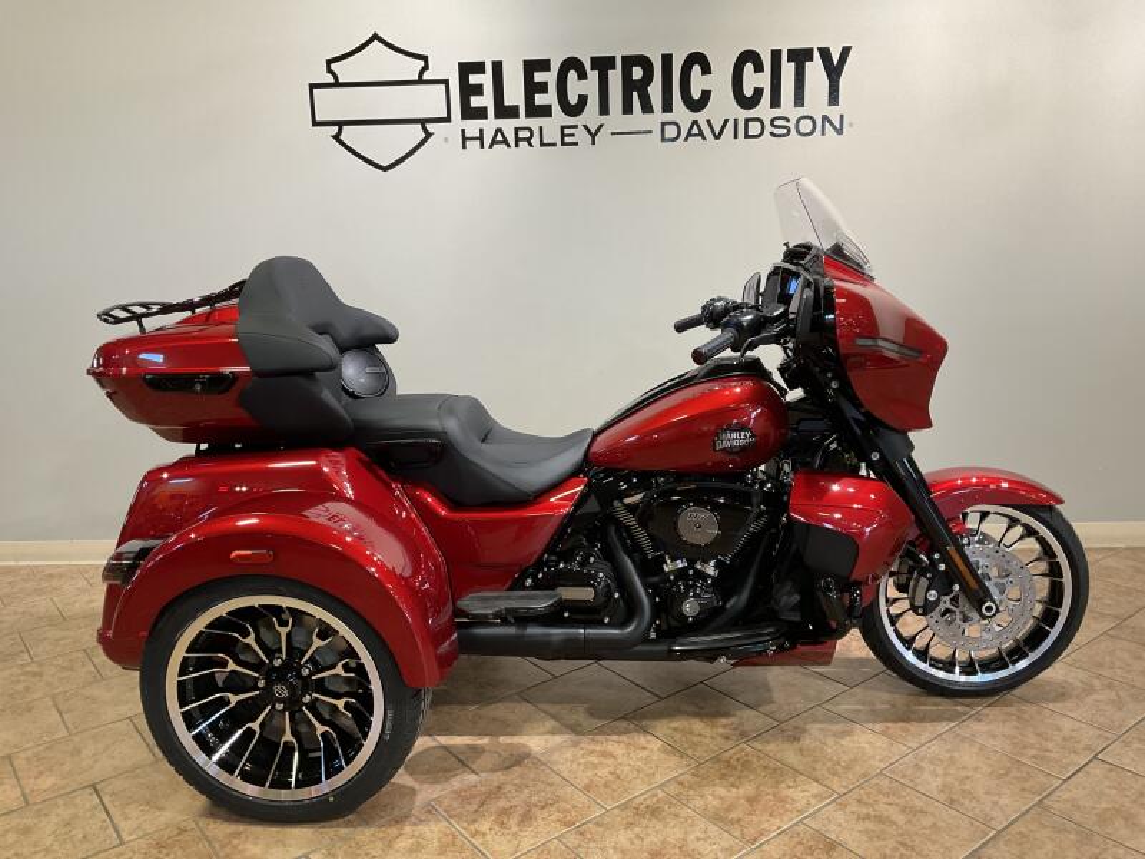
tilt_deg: -12.9
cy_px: 430
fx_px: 959
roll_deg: +1.4
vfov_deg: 48.2
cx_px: 572
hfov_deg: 61.7
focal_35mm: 29
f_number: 1.8
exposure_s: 1/60
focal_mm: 3
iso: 100
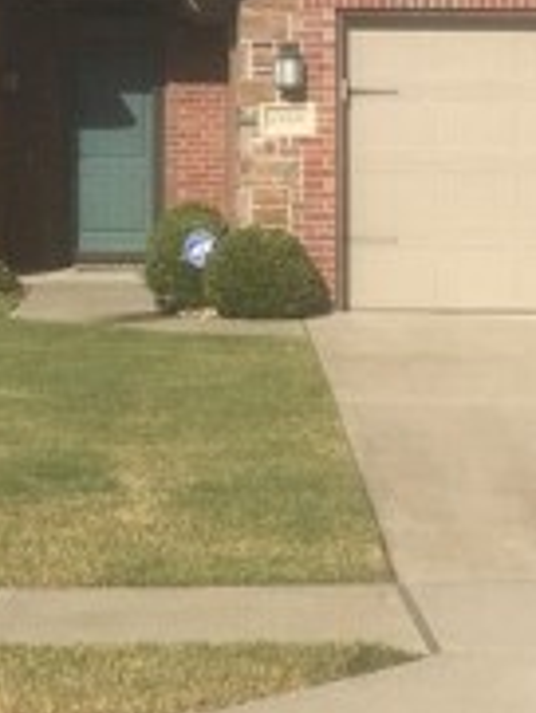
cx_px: 146
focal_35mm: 123
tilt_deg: +5.3
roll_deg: +0.9
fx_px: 2536
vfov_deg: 15.7
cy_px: -16
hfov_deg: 12.0
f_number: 2.2
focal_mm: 4.15
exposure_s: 1/1972
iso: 25
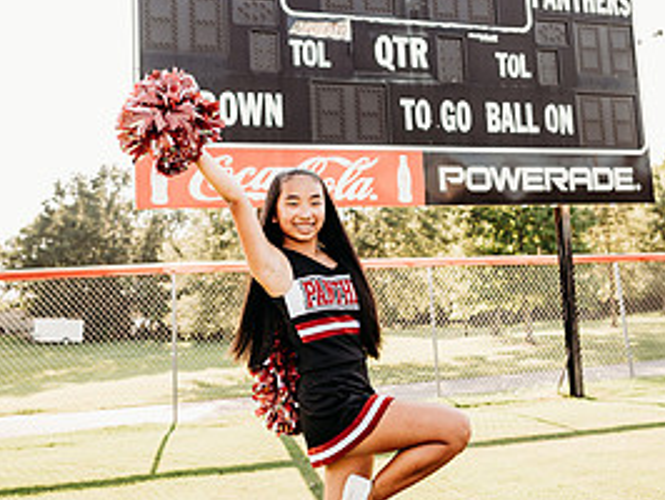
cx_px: 352
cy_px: 210
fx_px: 750
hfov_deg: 47.8
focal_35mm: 39
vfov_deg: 36.8
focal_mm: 24
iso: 200
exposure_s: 1/500
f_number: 2.8
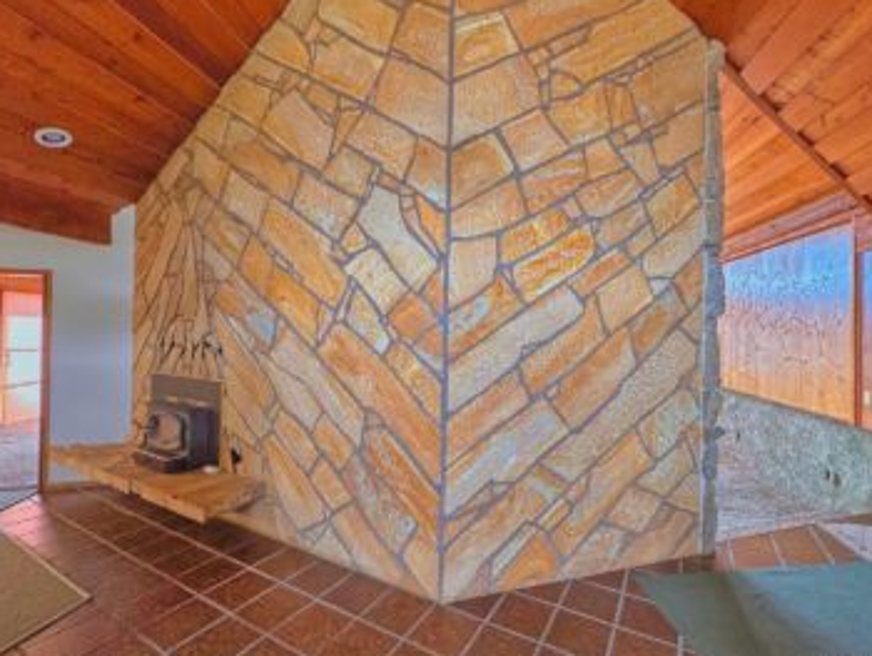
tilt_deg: +0.2
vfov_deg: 78.2
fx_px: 403
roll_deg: -0.8
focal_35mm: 16
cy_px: 329
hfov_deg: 94.2
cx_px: 476
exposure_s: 1/65
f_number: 2.2
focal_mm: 2.2
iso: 320
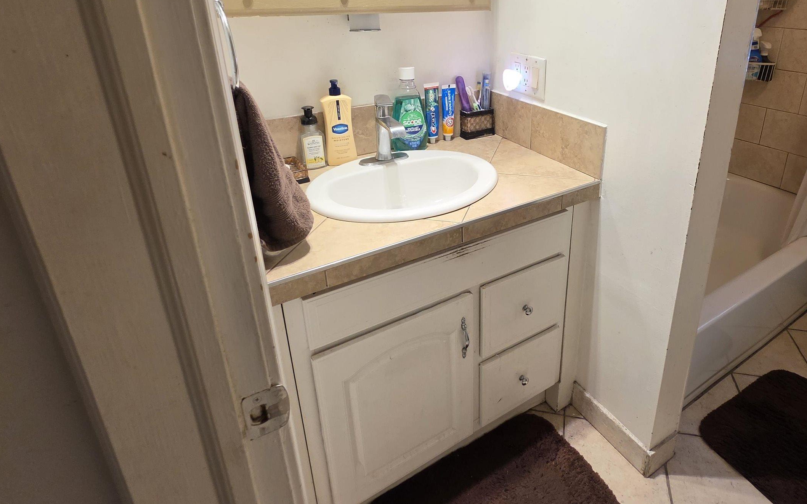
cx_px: 492
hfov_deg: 83.8
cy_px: 160
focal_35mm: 20
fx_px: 440
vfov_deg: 58.0
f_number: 1.9
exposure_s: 1/120
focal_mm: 2.2
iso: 160
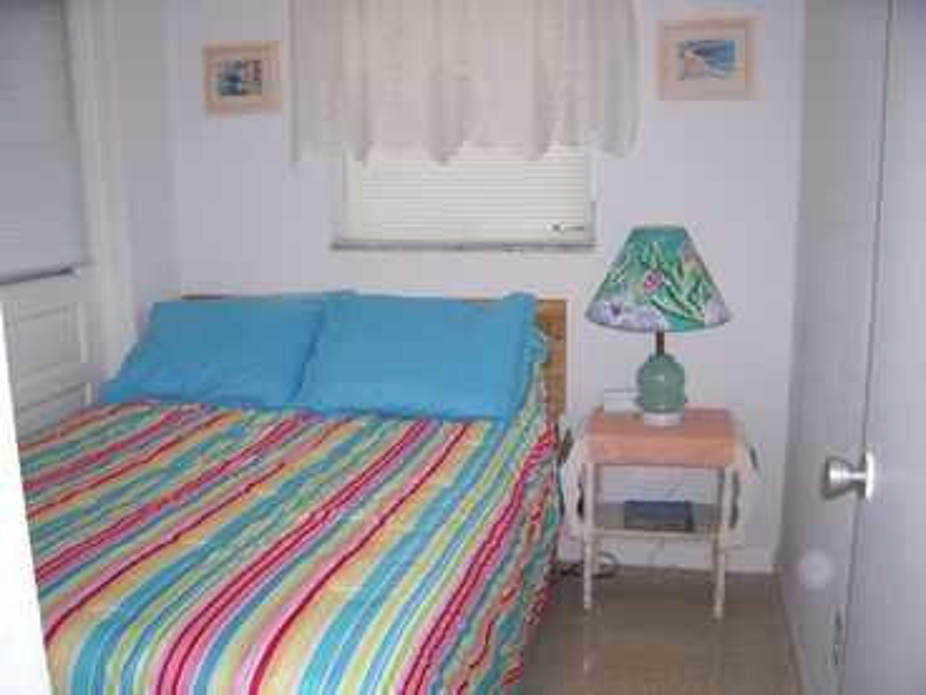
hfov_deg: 54.0
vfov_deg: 41.8
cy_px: 348
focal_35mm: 34
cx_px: 463
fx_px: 910
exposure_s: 1/112
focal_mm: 5.6
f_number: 2.7
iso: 140
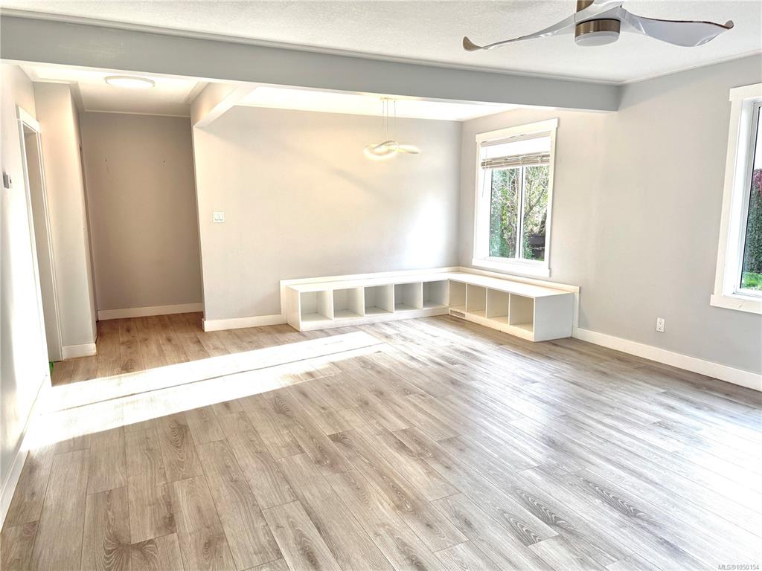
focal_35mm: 24
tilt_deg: -8.9
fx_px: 528
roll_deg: +1.5
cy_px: 286
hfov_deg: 71.6
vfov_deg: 56.8
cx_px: 381
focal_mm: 6.76
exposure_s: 1/478
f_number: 1.78
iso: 100
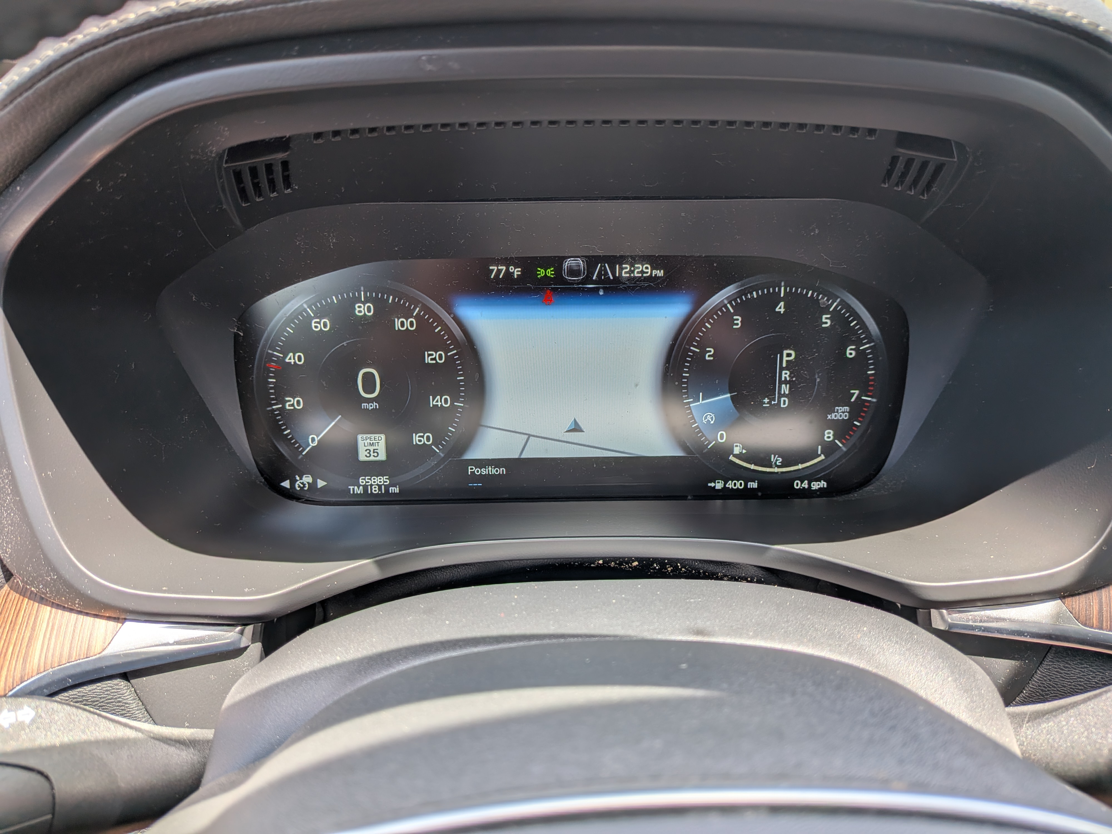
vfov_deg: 56.8
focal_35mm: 24
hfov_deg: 71.6
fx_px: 771
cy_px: 417
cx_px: 556
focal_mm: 4.53
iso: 23
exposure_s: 1/135
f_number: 1.7
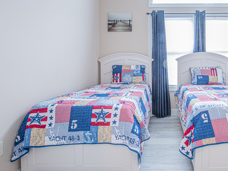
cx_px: 162
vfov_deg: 54.4
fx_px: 165
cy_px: 68
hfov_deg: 66.4
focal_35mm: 25
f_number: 9
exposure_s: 1
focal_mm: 14
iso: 64
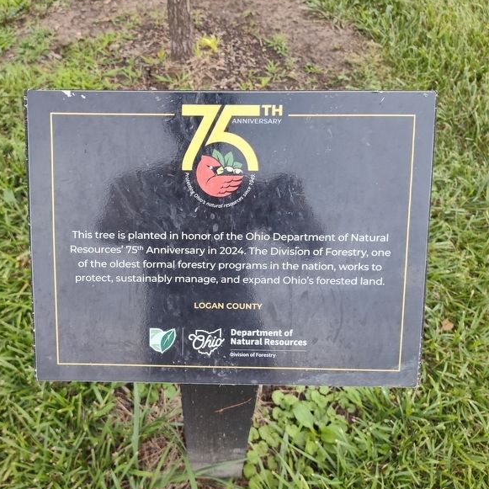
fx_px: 448
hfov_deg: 56.9
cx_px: 197
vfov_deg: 57.3
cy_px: 242
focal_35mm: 28
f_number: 1.8
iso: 469
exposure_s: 1/120
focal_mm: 5.56
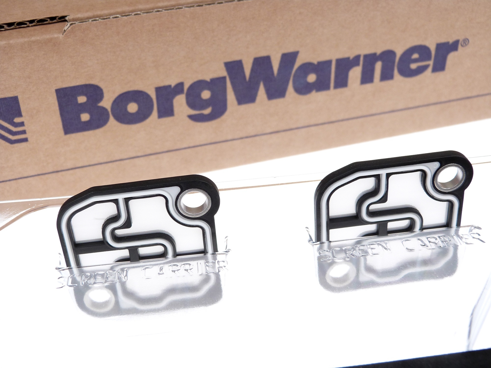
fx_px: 652
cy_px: 184
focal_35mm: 46
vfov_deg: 31.5
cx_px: 246
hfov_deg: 41.2
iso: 200
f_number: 3.2
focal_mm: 8.3
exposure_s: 1/160
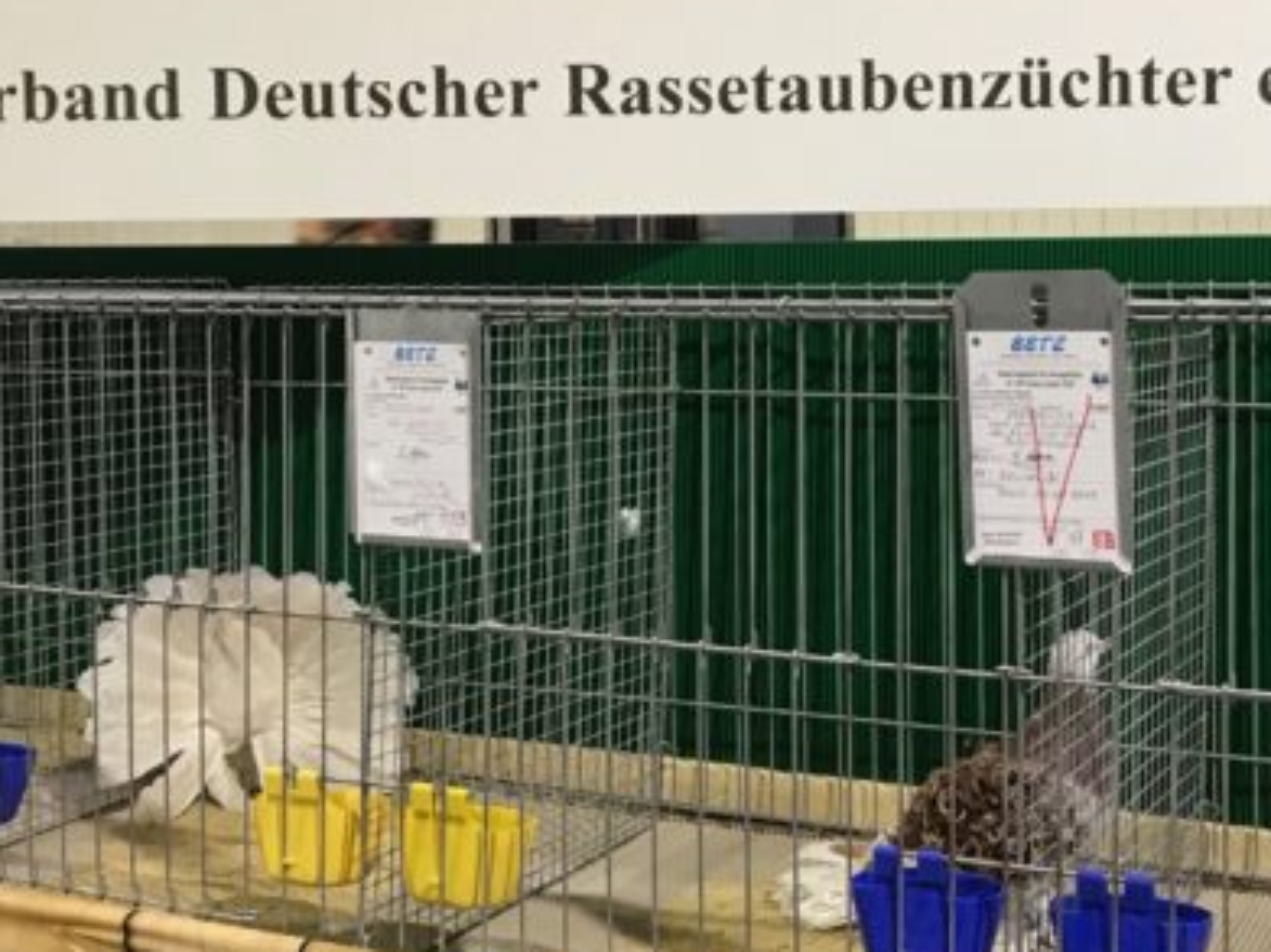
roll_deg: +1.3
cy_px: 325
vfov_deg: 26.4
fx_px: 2019
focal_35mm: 55
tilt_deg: -1.9
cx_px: 673
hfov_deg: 34.9
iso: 50
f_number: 1.8
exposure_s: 1/17
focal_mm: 3.99
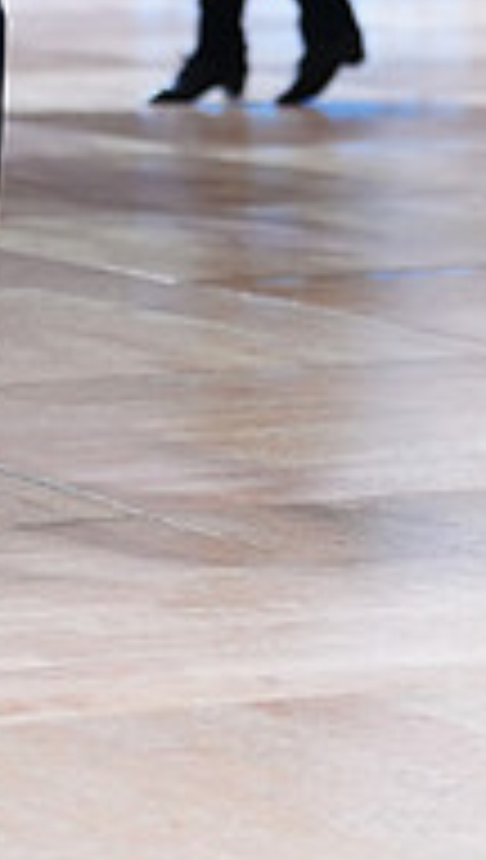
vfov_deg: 8.3
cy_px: -414
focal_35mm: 254
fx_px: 5796
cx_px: 227
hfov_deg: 4.8
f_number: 2.8
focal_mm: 80
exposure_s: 1/400
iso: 800
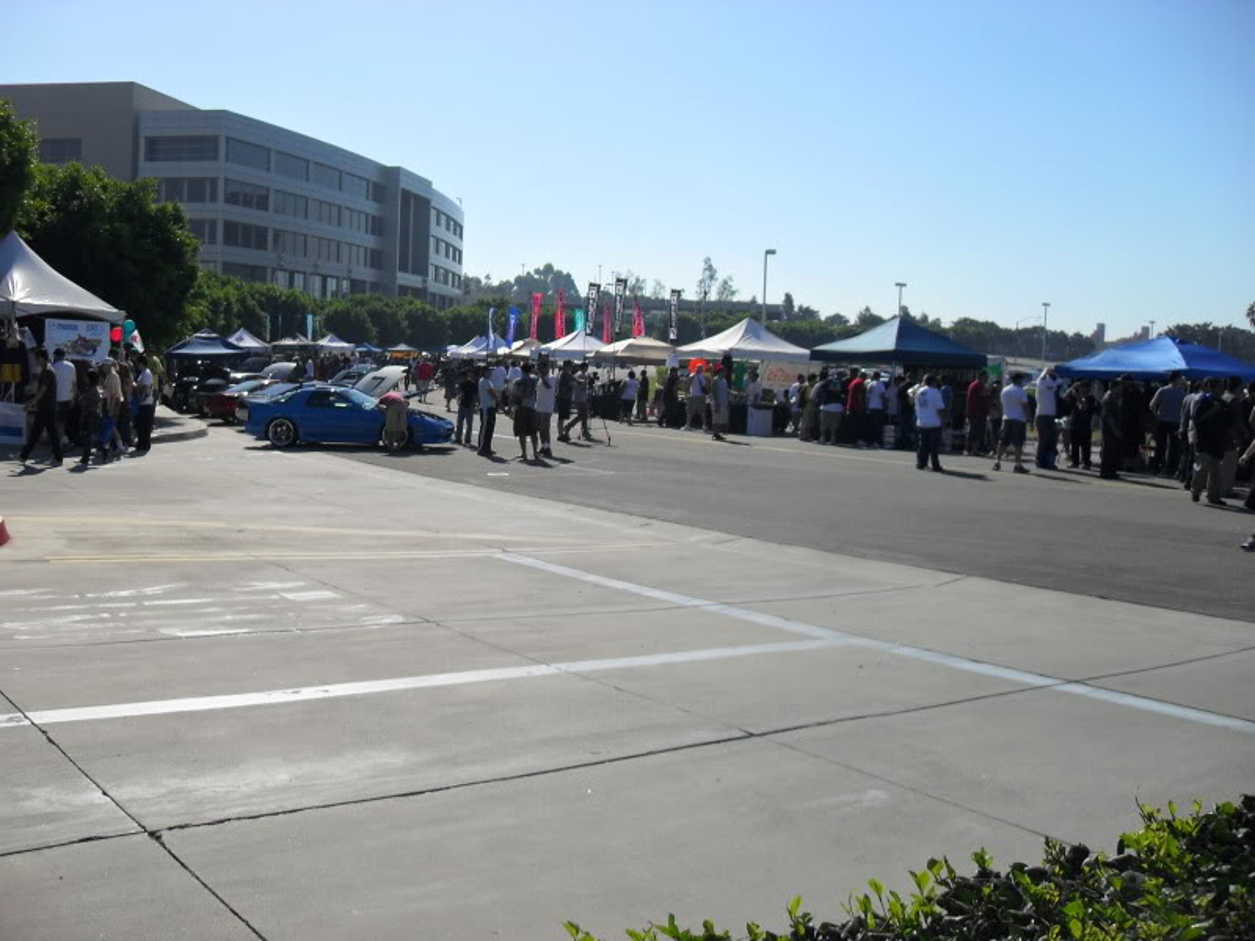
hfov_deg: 52.6
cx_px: 628
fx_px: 1269
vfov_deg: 40.7
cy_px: 470
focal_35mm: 35
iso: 100
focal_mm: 6.2
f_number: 8.9
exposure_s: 1/350
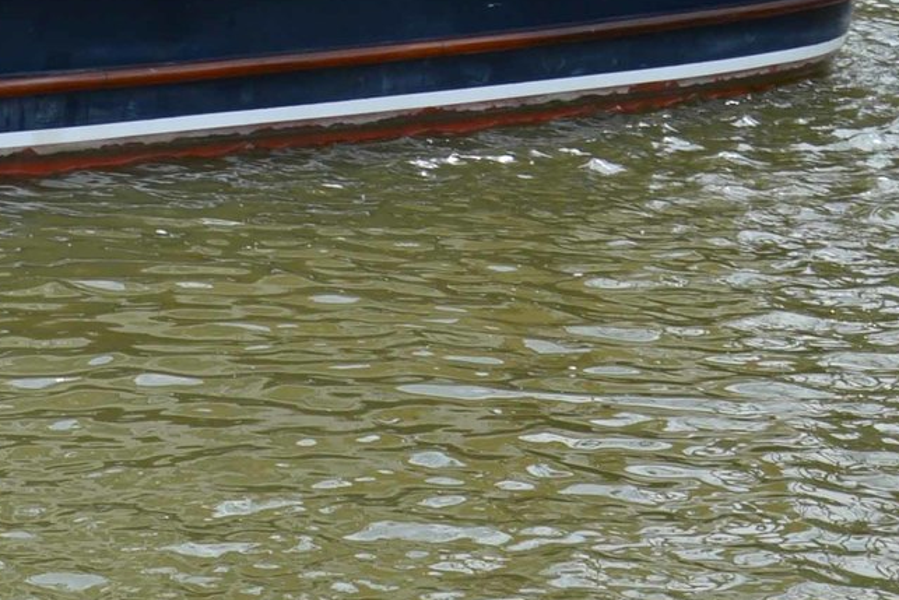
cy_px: -187
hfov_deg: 13.6
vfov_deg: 9.6
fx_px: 3497
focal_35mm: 140
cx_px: -533
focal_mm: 24
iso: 100
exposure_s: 1/200
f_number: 7.1
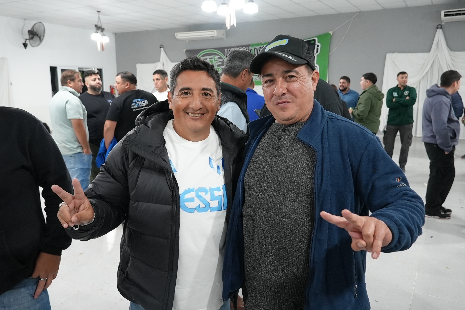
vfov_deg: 43.6
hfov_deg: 61.9
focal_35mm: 30
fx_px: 388
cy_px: 155
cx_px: 232
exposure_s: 1/160
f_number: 4
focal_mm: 20
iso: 3200
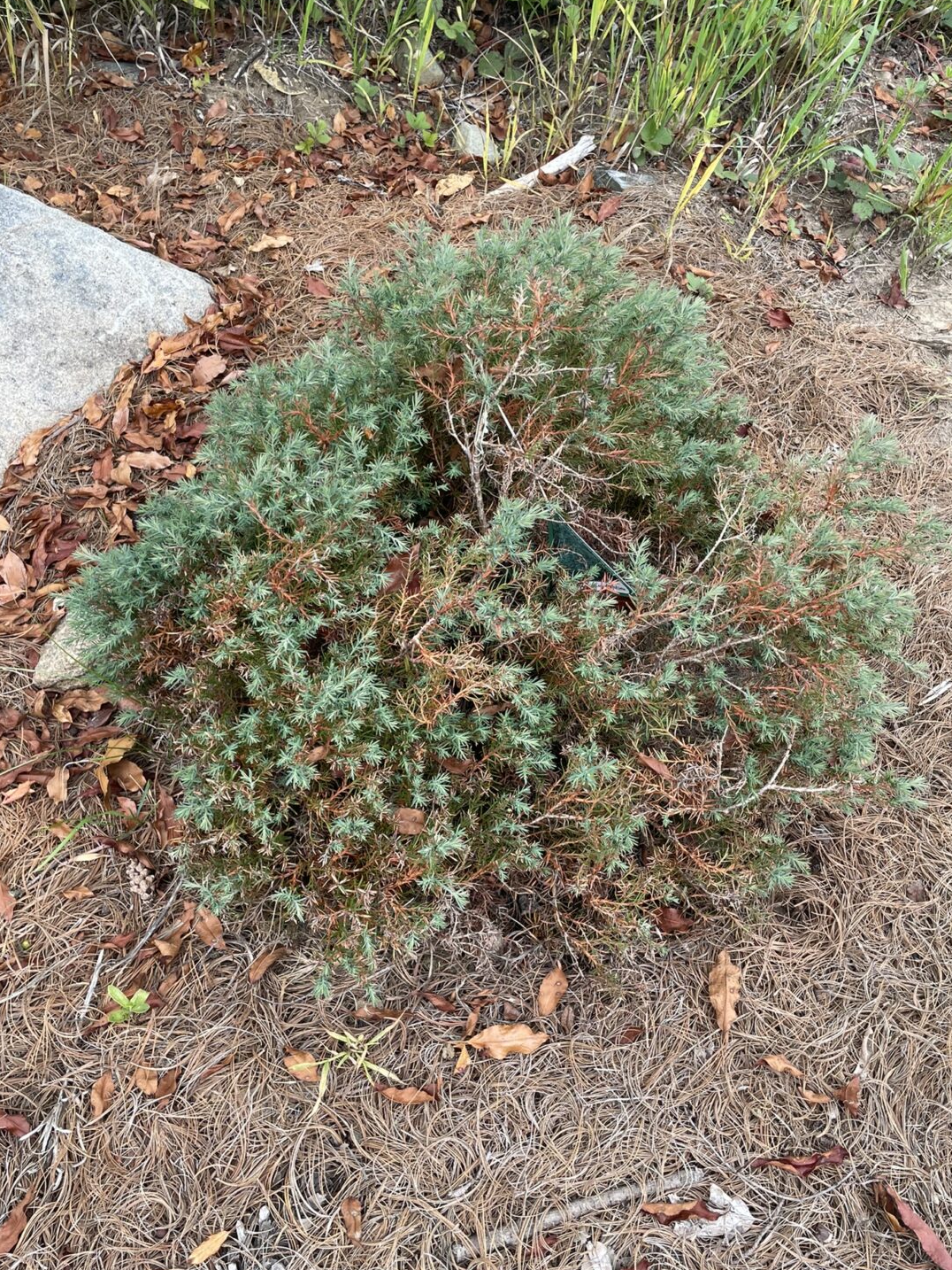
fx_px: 1063
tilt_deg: -47.7
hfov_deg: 48.2
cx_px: 515
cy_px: 596
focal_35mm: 29
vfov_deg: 61.6
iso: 32
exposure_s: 1/222
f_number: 1.6
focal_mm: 4.2
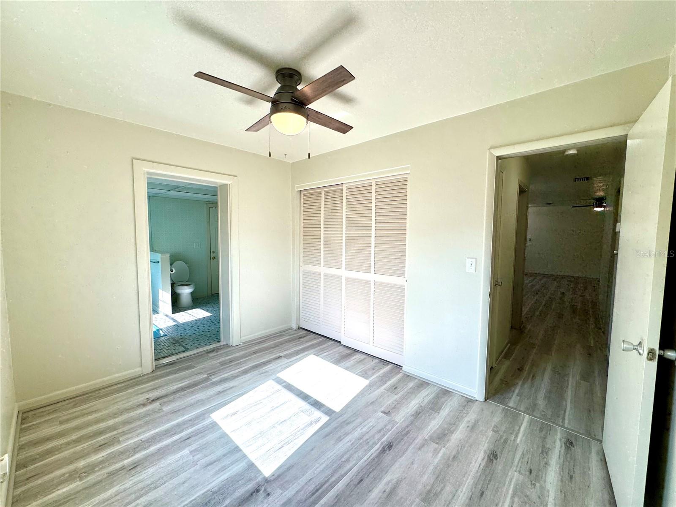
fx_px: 273
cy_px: 254
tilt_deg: -4.1
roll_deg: -0.6
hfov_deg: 102.1
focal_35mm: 14
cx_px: 338
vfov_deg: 85.7
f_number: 2.2
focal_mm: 2.22
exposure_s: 1/170
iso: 40
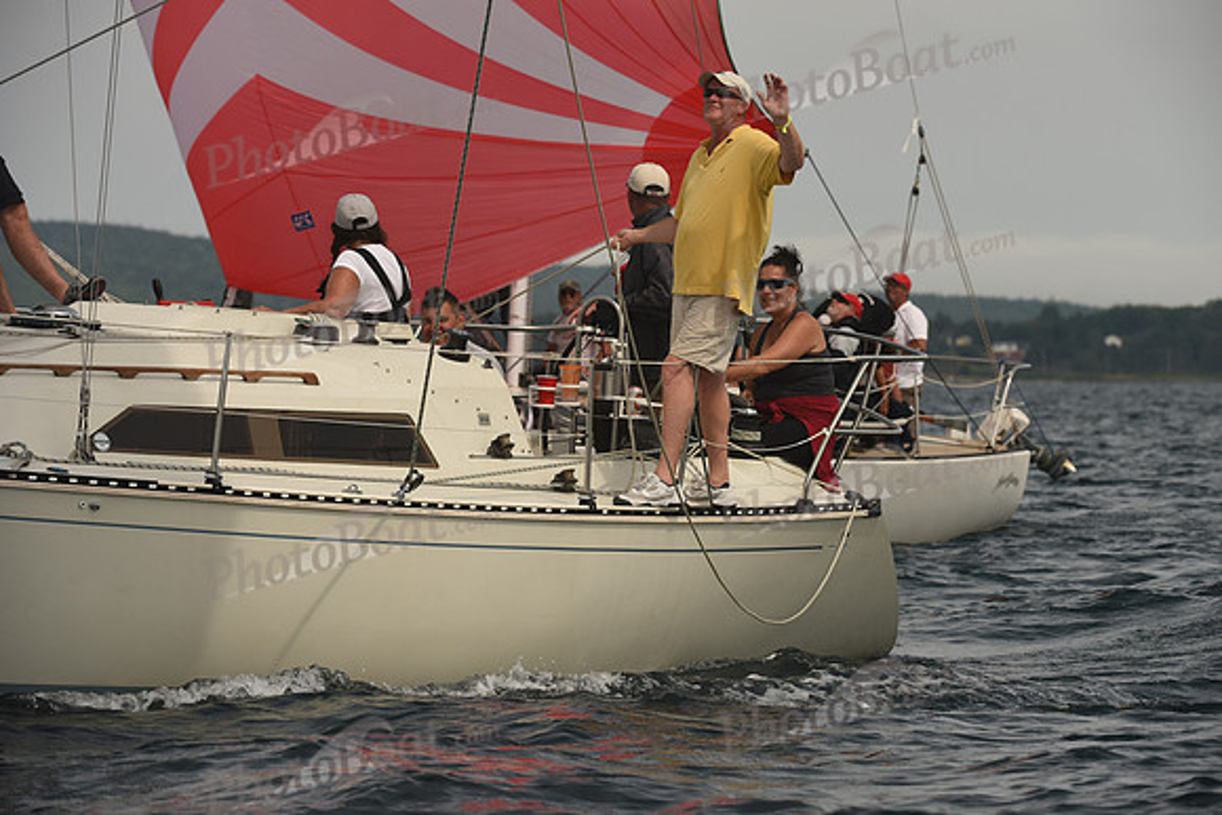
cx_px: 611
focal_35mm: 220
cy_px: 408
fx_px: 7469
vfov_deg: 6.2
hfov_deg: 9.4
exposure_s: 1/1000
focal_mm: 220
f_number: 7.1
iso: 250
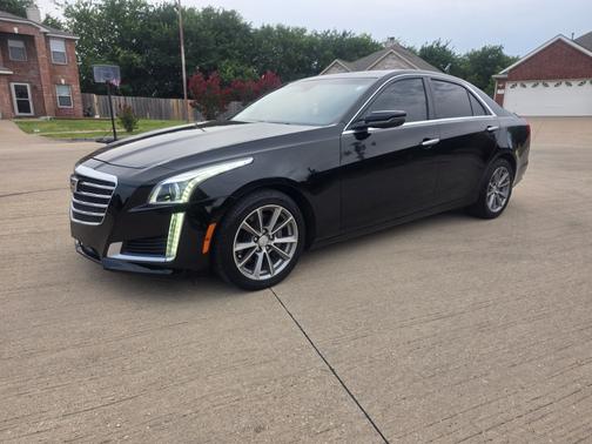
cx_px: 296
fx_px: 393
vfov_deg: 58.9
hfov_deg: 73.9
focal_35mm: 23
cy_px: 222
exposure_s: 1/180
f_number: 1.7
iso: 32
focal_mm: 6.3
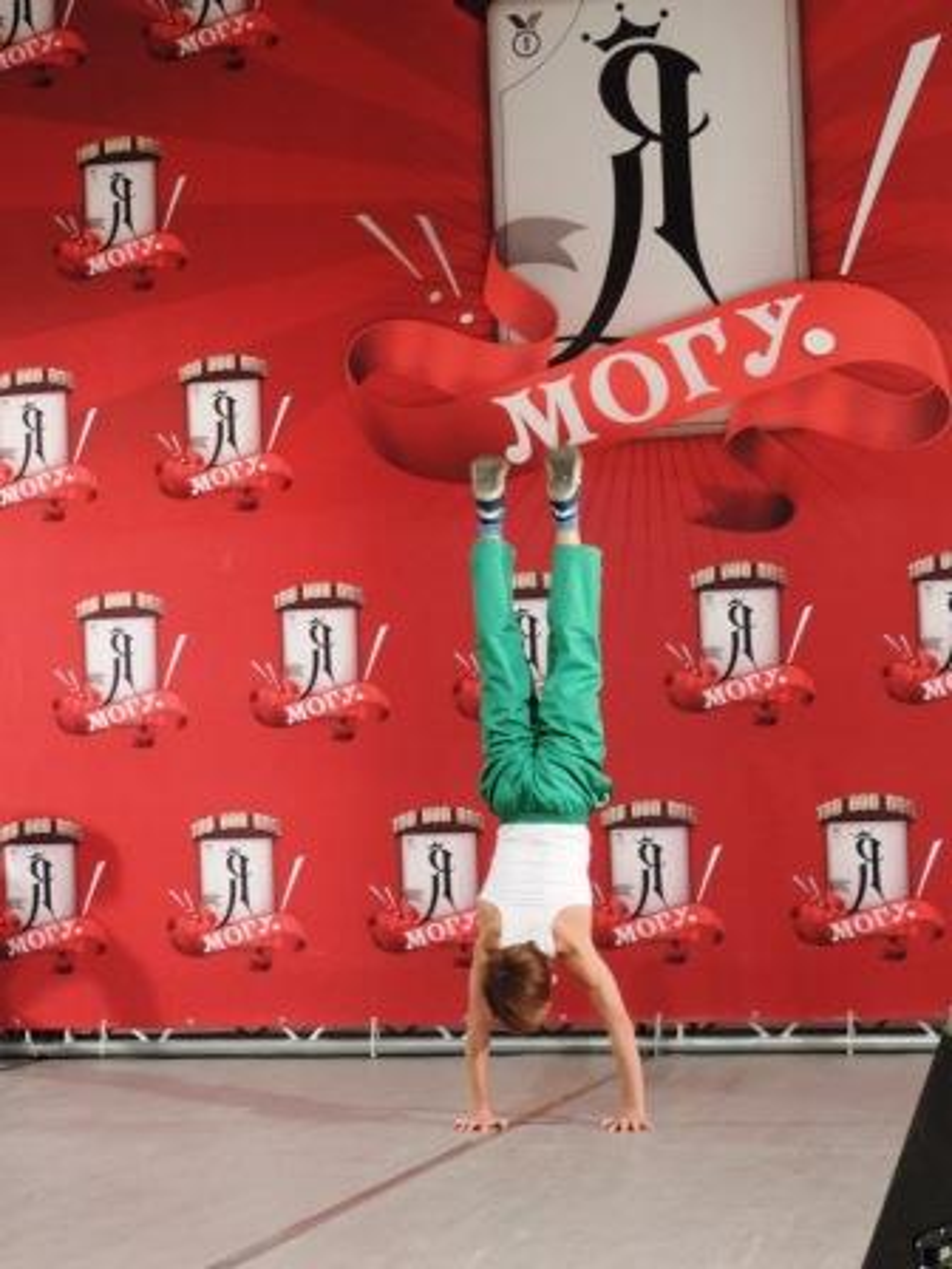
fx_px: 3117
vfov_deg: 23.0
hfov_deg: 17.4
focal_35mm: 85
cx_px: 476
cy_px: 634
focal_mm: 15.1
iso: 720
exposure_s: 1/25
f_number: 4
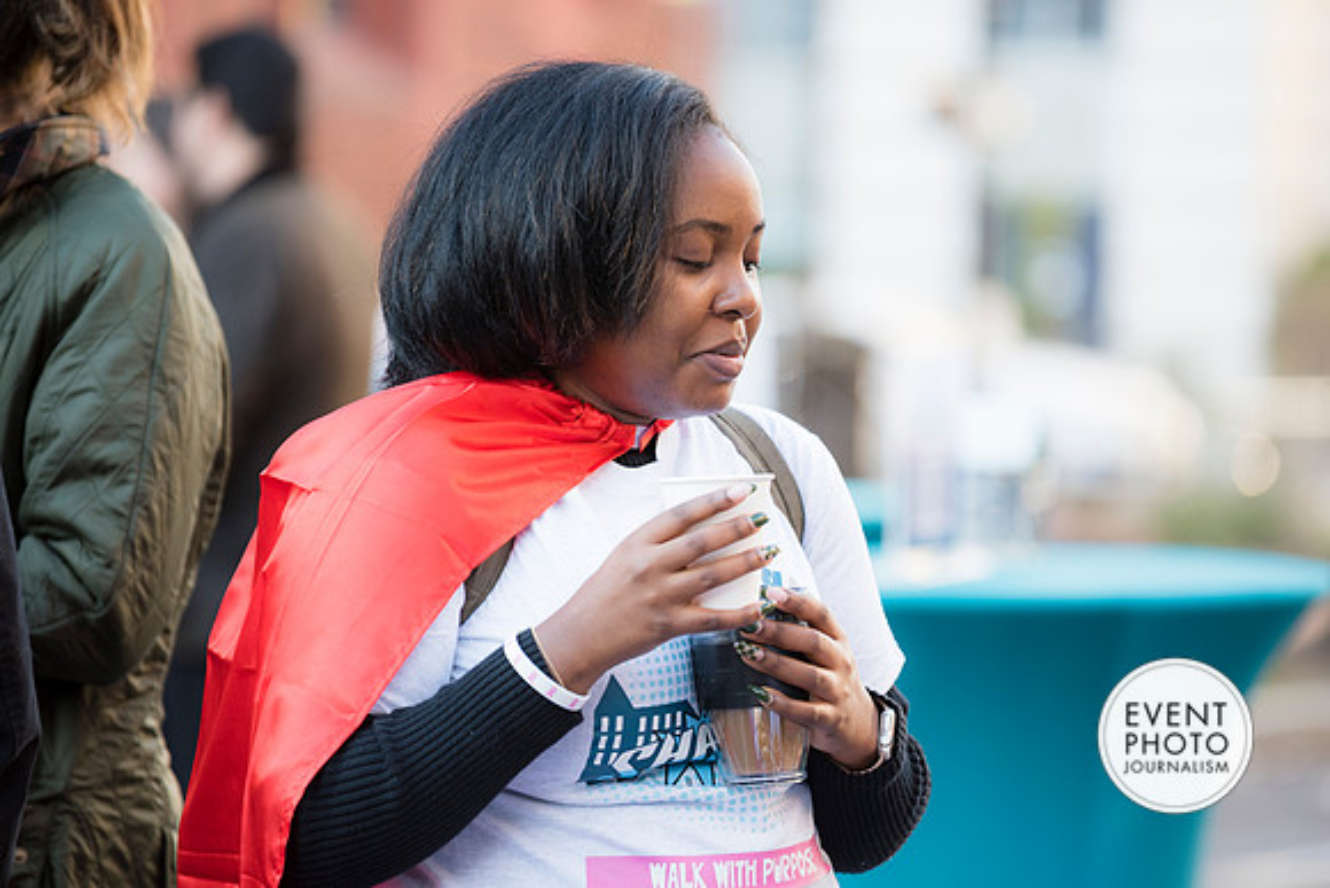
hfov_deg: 9.8
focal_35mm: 210
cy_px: 444
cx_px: 665
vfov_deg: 6.5
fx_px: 7760
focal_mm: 210
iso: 450
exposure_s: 1/200
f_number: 4
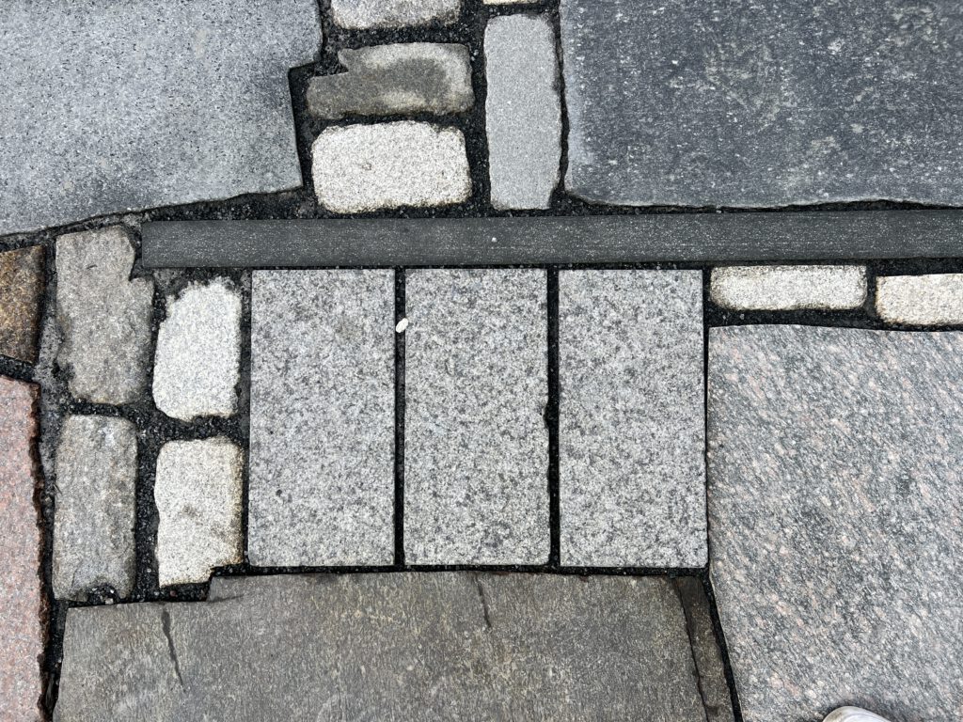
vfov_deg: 53.1
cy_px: 361
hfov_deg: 67.3
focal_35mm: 26
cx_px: 482
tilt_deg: -86.5
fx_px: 723
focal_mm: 5.7
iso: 50
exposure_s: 1/1295
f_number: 1.5
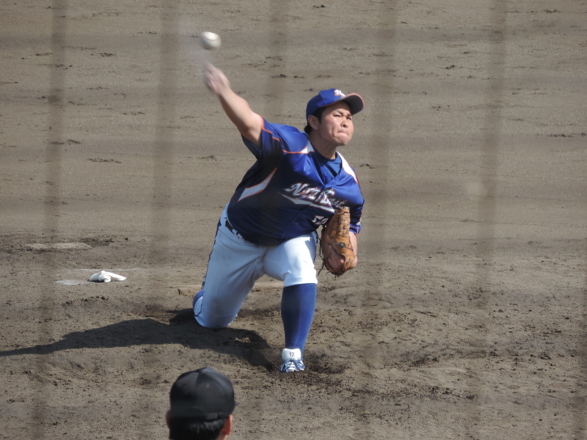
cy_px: 220
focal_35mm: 700
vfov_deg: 2.1
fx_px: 11870
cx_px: 294
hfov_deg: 2.8
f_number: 5
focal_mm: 124.8
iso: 90
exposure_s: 1/400
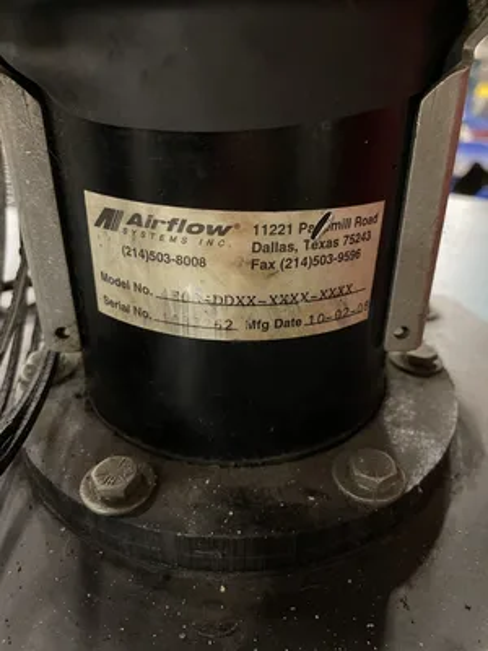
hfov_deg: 53.1
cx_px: 244
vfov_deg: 67.3
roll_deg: -1.9
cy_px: 326
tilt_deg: -28.1
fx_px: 489
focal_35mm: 26
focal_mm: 4.2
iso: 1000
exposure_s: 1/30
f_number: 1.6
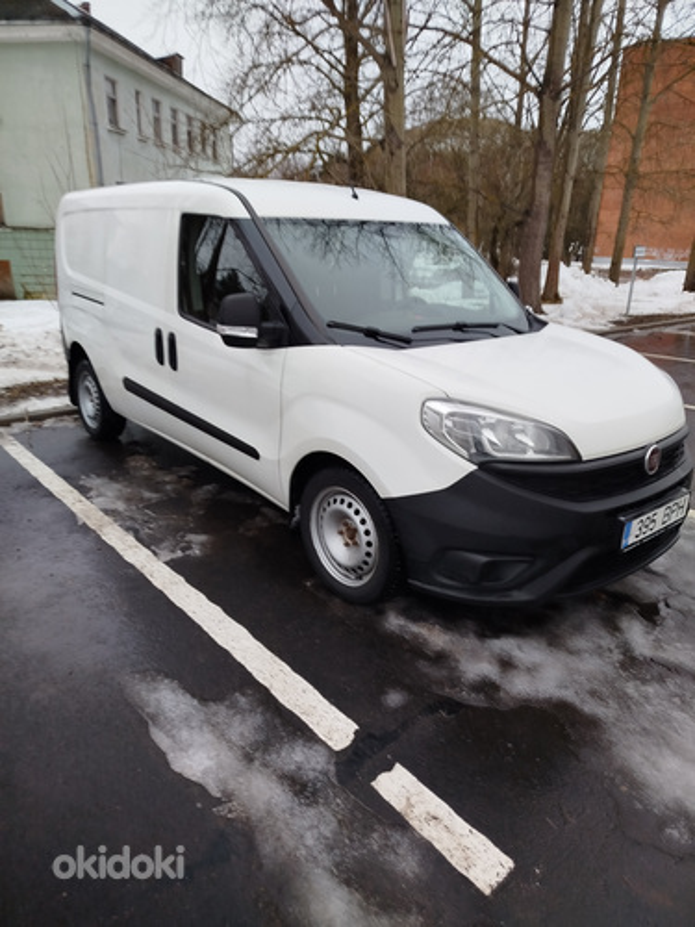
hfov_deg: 56.8
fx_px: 642
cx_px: 348
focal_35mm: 24
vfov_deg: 71.6
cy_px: 464
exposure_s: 1/33
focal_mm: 5.31
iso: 125
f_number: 1.7
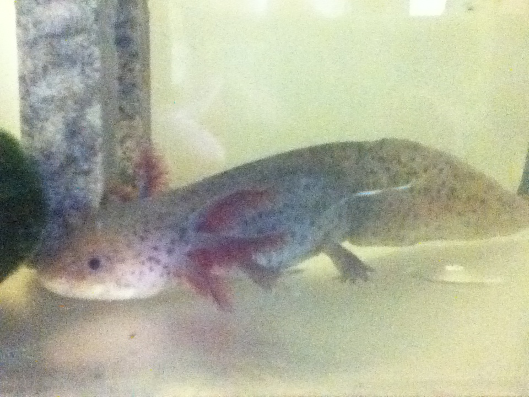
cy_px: 198
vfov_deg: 44.2
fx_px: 489
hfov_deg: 56.8
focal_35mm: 32
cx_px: 264
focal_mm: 3.85
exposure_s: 1/15
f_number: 2.4
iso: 1250
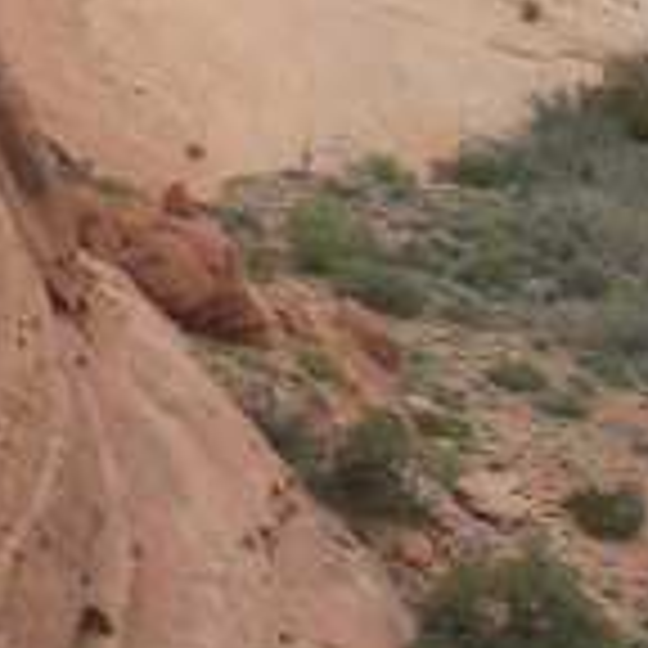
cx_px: -693
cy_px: -58
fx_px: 4977
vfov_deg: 7.4
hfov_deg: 7.2
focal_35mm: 235
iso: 64
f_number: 3.5
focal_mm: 6.3
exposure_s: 1/613
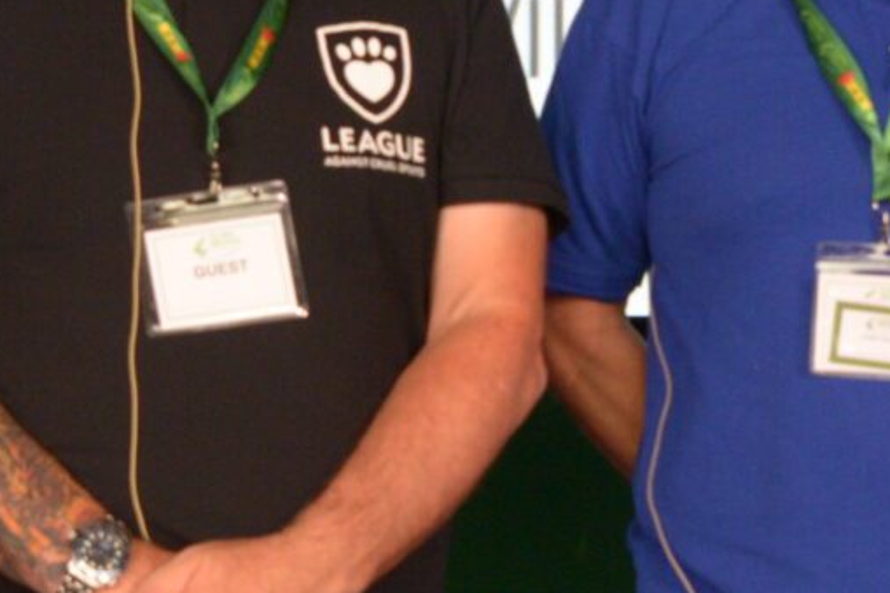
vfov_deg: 8.5
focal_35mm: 161
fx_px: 3979
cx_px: 603
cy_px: -64
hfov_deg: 12.7
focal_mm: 32
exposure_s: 1/250
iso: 1600
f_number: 5
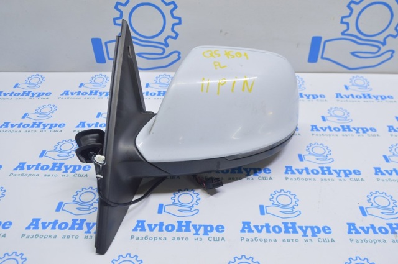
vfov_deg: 36.8
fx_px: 397
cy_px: 132
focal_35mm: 36
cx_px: 199
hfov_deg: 53.2
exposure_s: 1/20
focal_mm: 24
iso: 400
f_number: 5.6
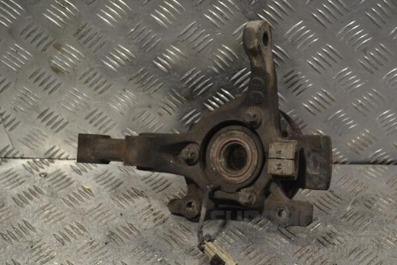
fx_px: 728
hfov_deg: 30.5
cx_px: 198
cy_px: 132
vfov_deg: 20.6
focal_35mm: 66
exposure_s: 1/100
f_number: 5.3
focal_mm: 44
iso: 400
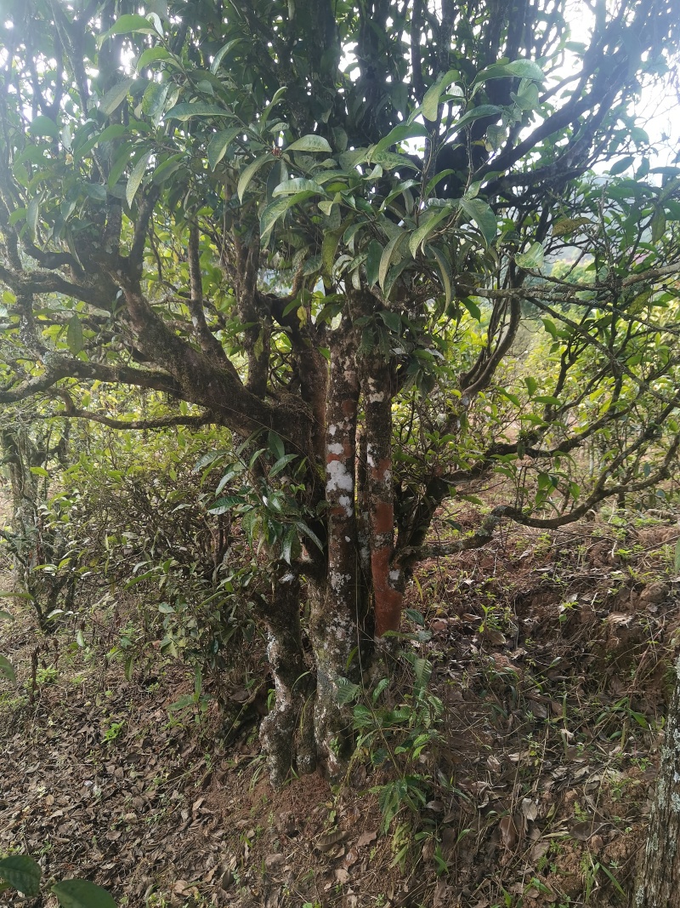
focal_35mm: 23
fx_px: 603
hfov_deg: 58.9
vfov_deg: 73.9
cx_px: 340
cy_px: 454
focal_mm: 4.94
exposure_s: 1/120
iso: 80
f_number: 1.9
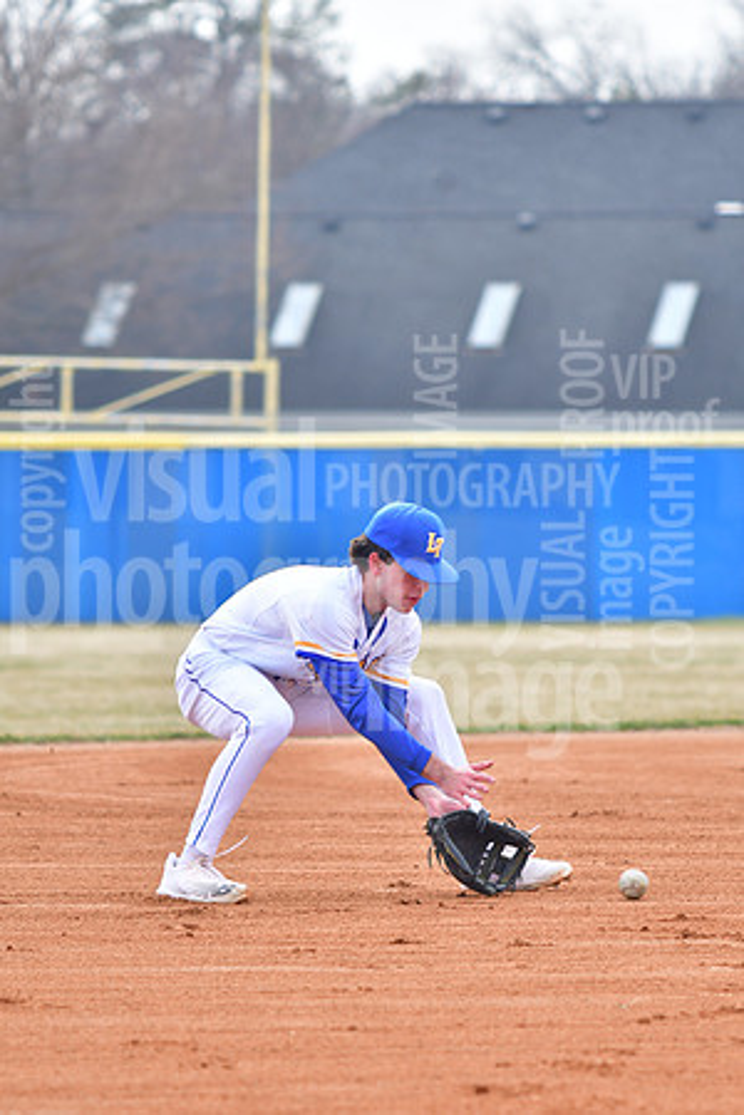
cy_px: 558
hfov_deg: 3.8
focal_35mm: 360
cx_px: 372
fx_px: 11159
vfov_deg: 5.7
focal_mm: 240
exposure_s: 1/1000
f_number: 5.6
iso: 500
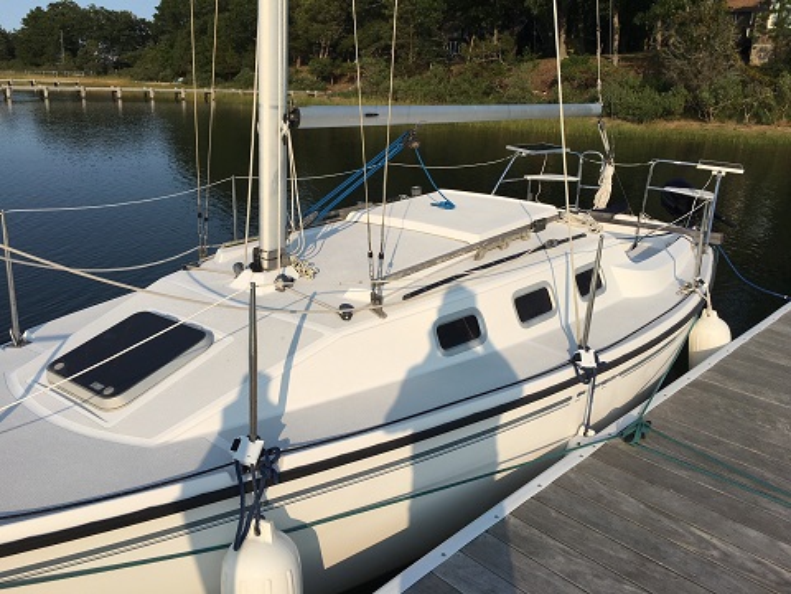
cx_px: 396
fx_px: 663
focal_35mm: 29
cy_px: 297
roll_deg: -1.8
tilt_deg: -16.5
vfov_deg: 48.2
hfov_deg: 61.7
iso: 25
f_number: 2.2
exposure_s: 1/2331
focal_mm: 4.15
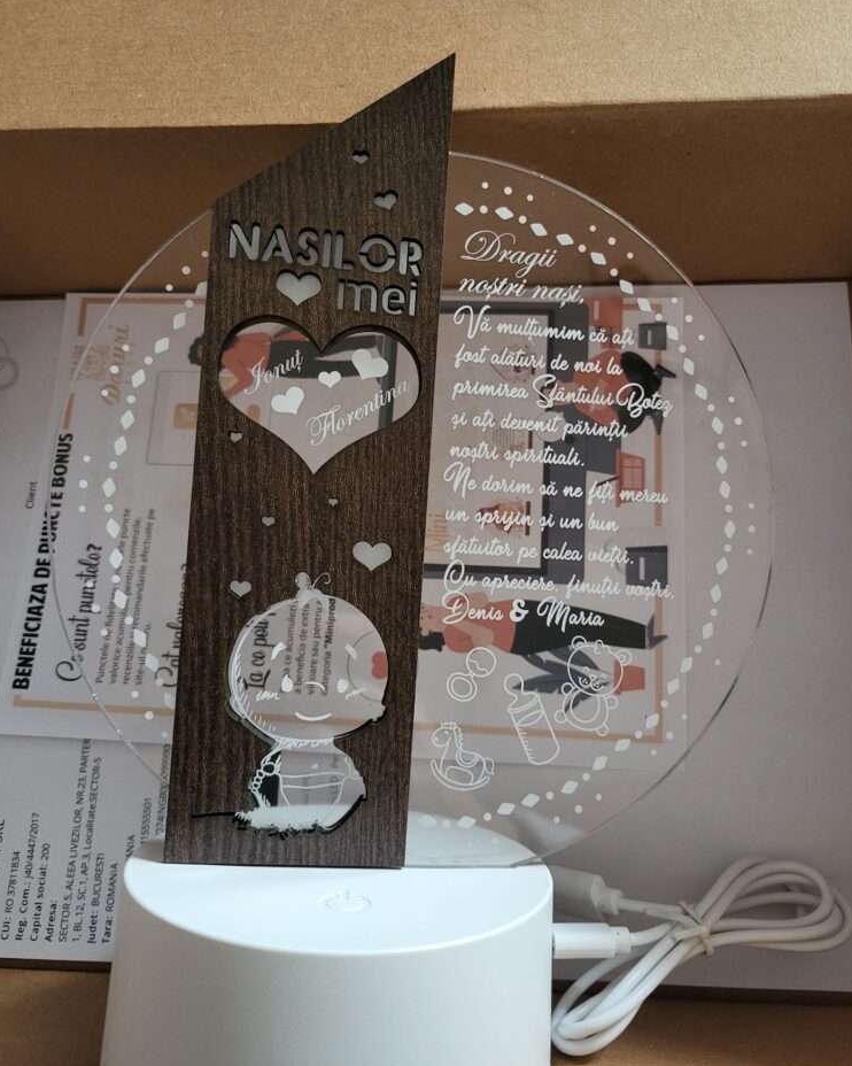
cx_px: 436
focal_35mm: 28
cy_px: 490
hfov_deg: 51.5
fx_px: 883
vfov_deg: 62.1
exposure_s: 1/33
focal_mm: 5.4
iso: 500
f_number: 1.8
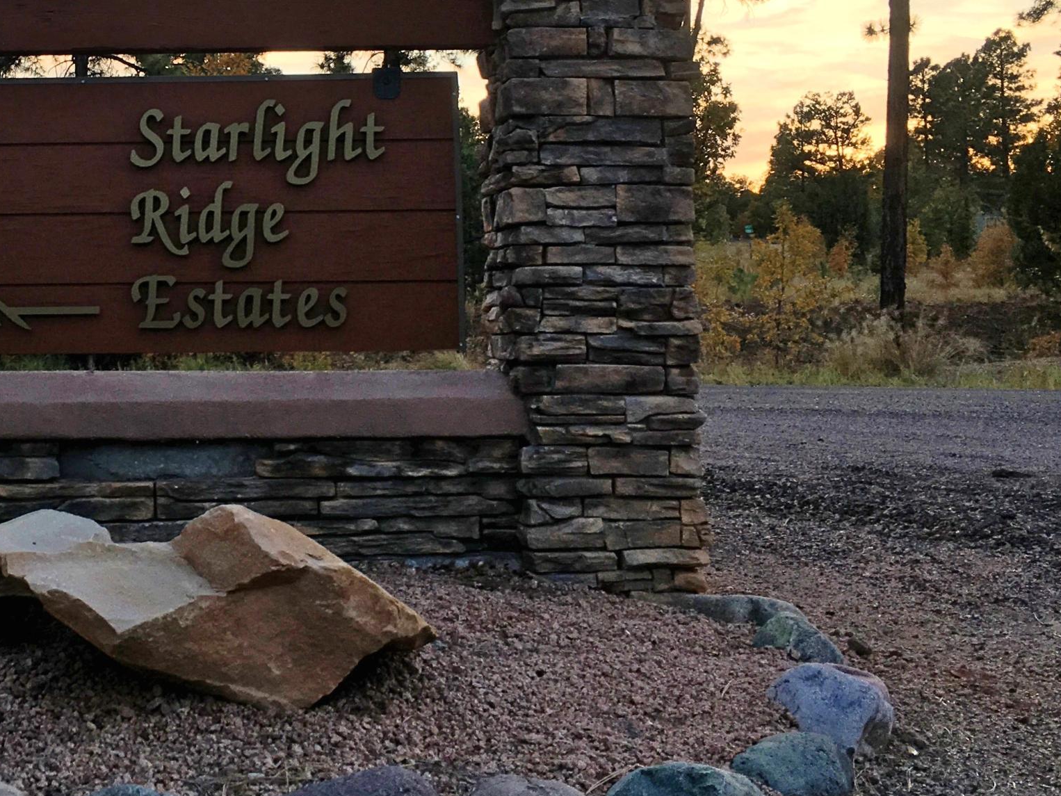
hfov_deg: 32.3
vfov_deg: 25.3
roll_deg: +1.2
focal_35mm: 57
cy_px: 169
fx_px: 1747
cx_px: 133
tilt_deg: +4.8
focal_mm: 4.15
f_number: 2.2
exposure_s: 1/144
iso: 25
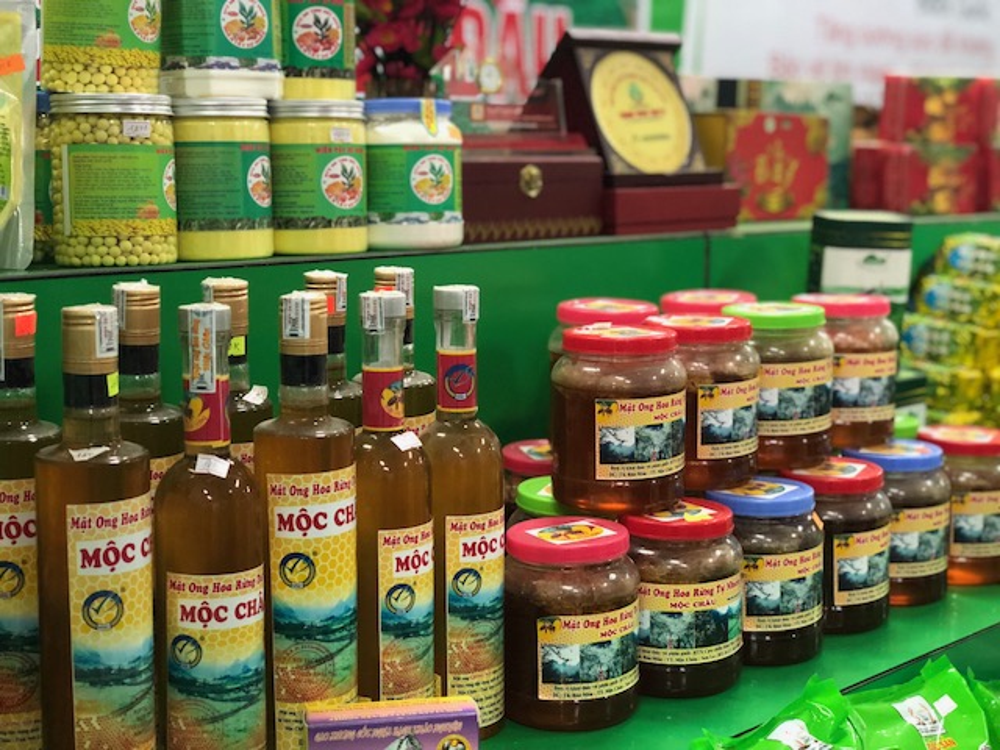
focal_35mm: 52
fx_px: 1502
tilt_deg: -9.2
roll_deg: +0.0
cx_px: 500
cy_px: 375
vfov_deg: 28.0
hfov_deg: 36.8
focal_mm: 6
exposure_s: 1/50
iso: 500
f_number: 2.4
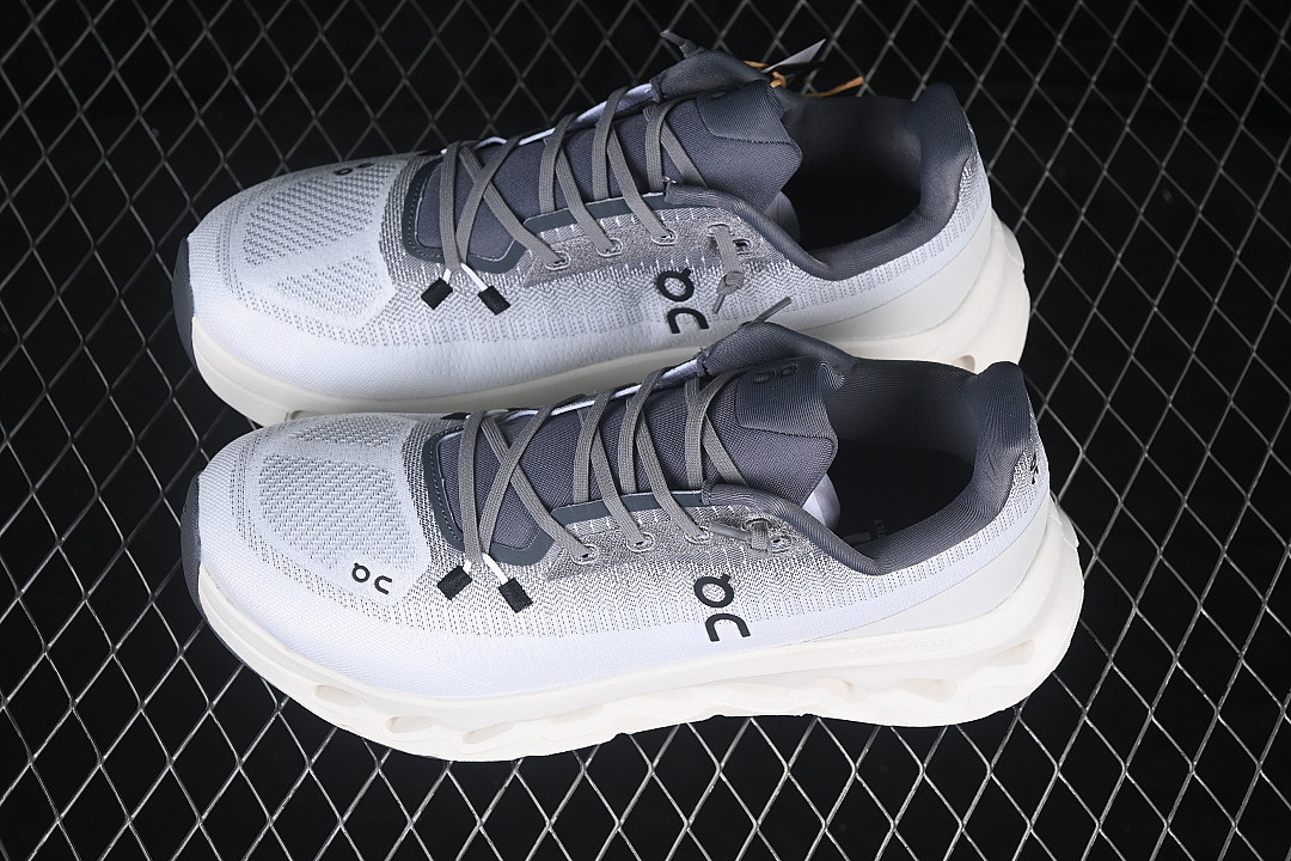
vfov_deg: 18.2
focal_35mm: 75
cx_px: 646
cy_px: 430
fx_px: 2689
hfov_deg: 27.0
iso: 160
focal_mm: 50
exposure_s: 1/80
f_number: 7.1
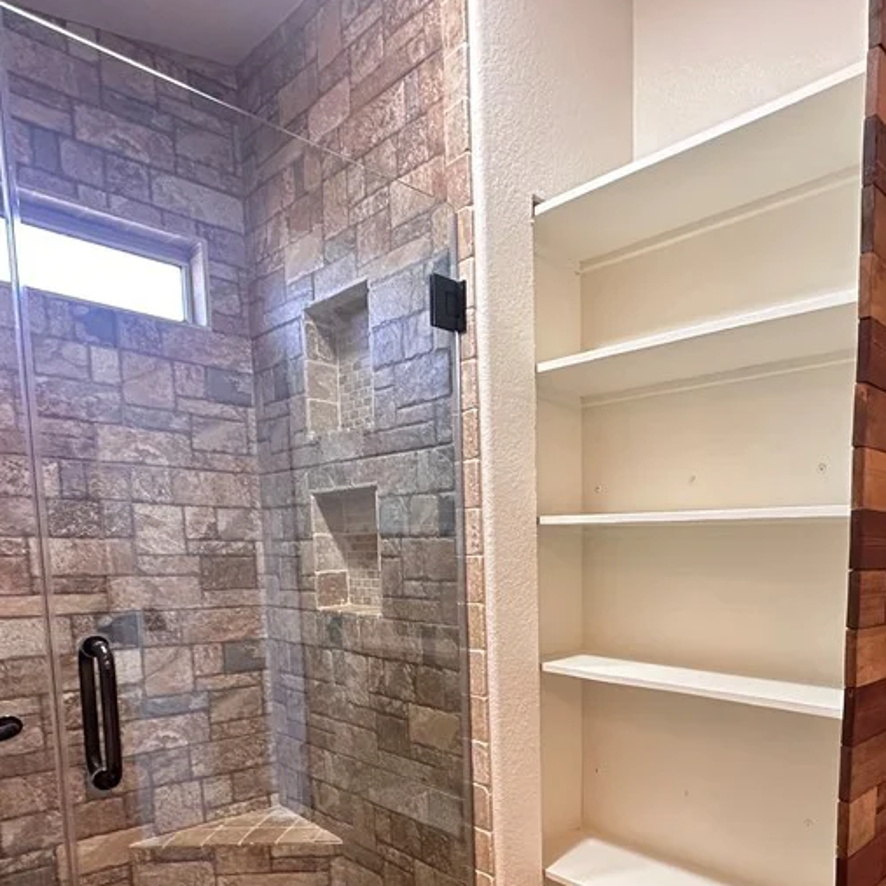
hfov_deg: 60.0
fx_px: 724
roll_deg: -0.4
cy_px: 636
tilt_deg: -5.3
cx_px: 650
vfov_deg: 60.3
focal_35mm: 25
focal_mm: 2.22
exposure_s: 1/60
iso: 400
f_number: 2.2
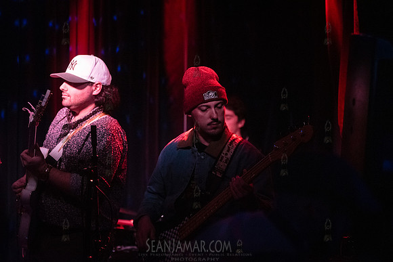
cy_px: 131
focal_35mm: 80
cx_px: 196
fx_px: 873
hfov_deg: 25.4
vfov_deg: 17.1
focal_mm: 80
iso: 8000
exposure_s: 1/250
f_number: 2.8
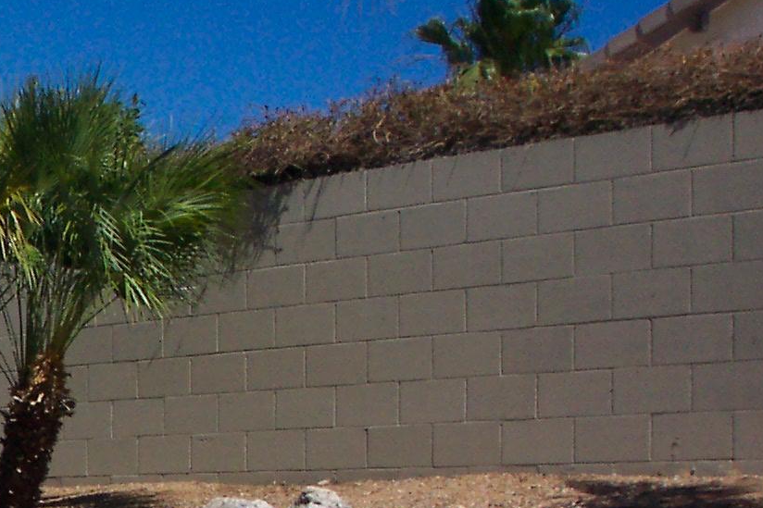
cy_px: 639
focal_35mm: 104
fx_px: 2204
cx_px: -362
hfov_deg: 17.7
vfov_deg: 12.8
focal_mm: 7.5
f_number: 9.5
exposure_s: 1/350
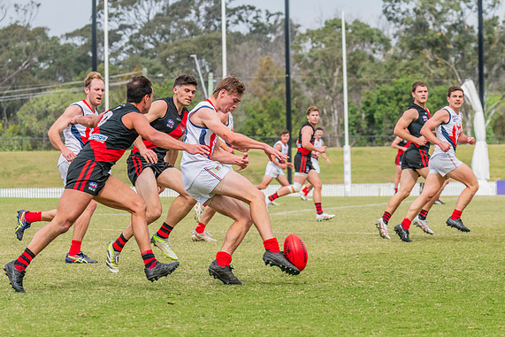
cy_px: 160
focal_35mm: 203
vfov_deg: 6.8
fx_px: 2848
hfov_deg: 10.1
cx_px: 263
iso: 800
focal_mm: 170
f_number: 8
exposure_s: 1/1250
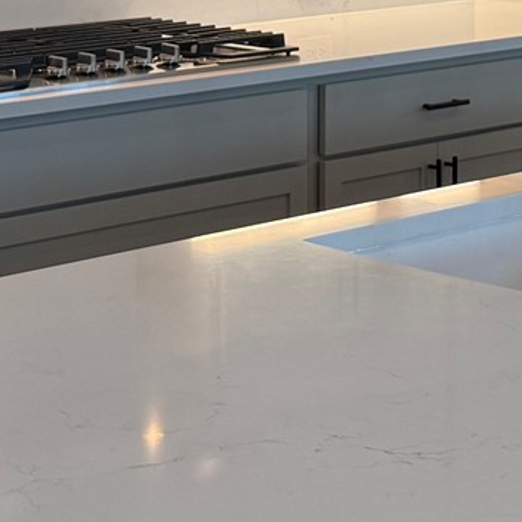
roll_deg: +0.1
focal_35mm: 123
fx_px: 2098
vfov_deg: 13.8
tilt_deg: -2.7
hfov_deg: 14.1
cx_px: 407
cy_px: -111
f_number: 1.78
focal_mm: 6.76
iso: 100
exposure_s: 1/184
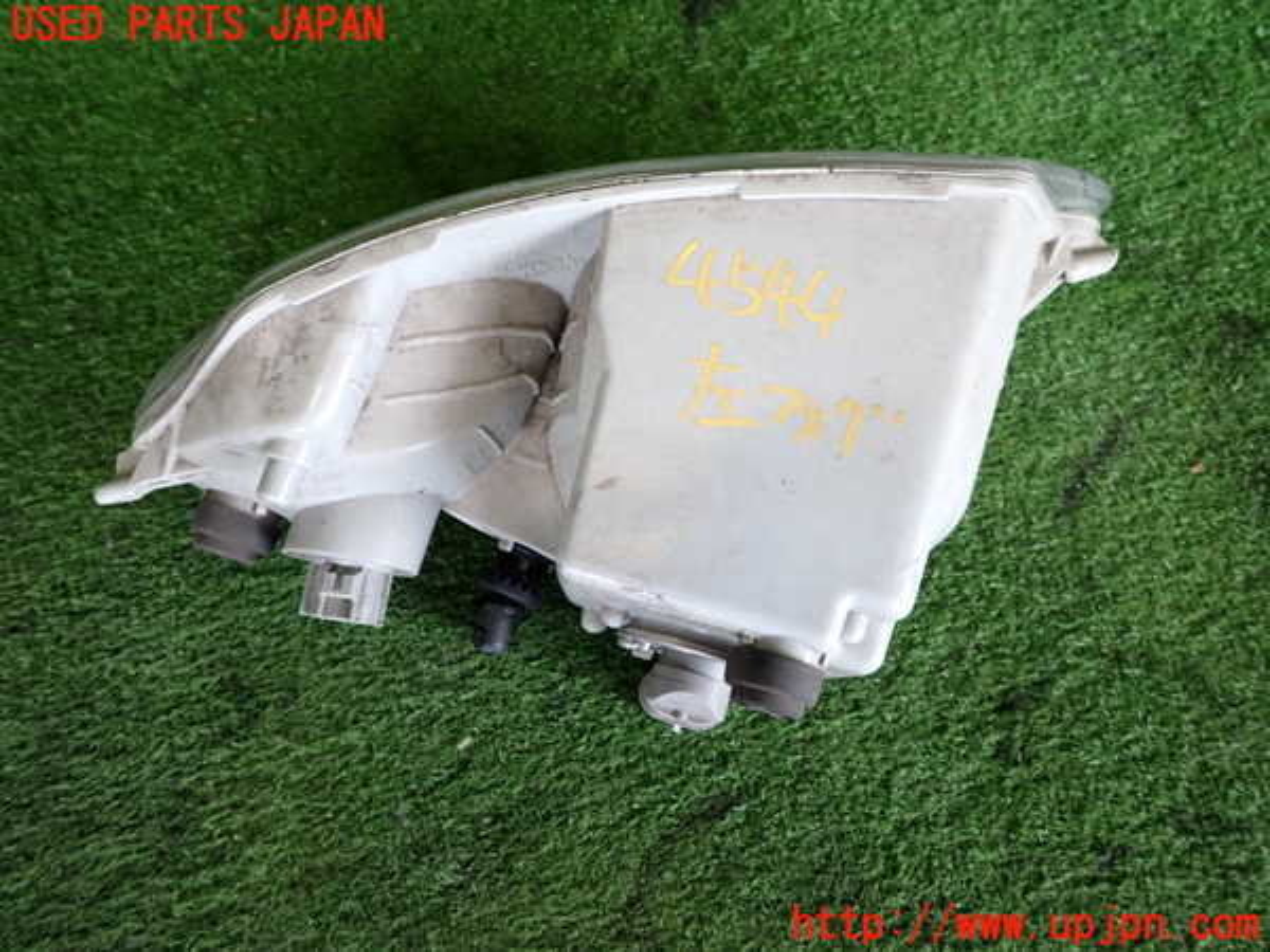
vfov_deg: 54.9
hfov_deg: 69.4
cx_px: 635
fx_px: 917
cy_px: 476
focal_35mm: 25
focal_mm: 4.5
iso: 200
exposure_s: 1/80
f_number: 2
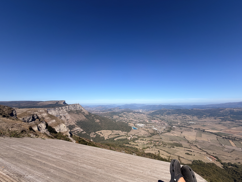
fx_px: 98
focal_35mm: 14
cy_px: 91
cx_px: 121
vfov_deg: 85.7
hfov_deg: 102.1
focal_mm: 2.22
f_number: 2.2
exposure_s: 1/1001
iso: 20
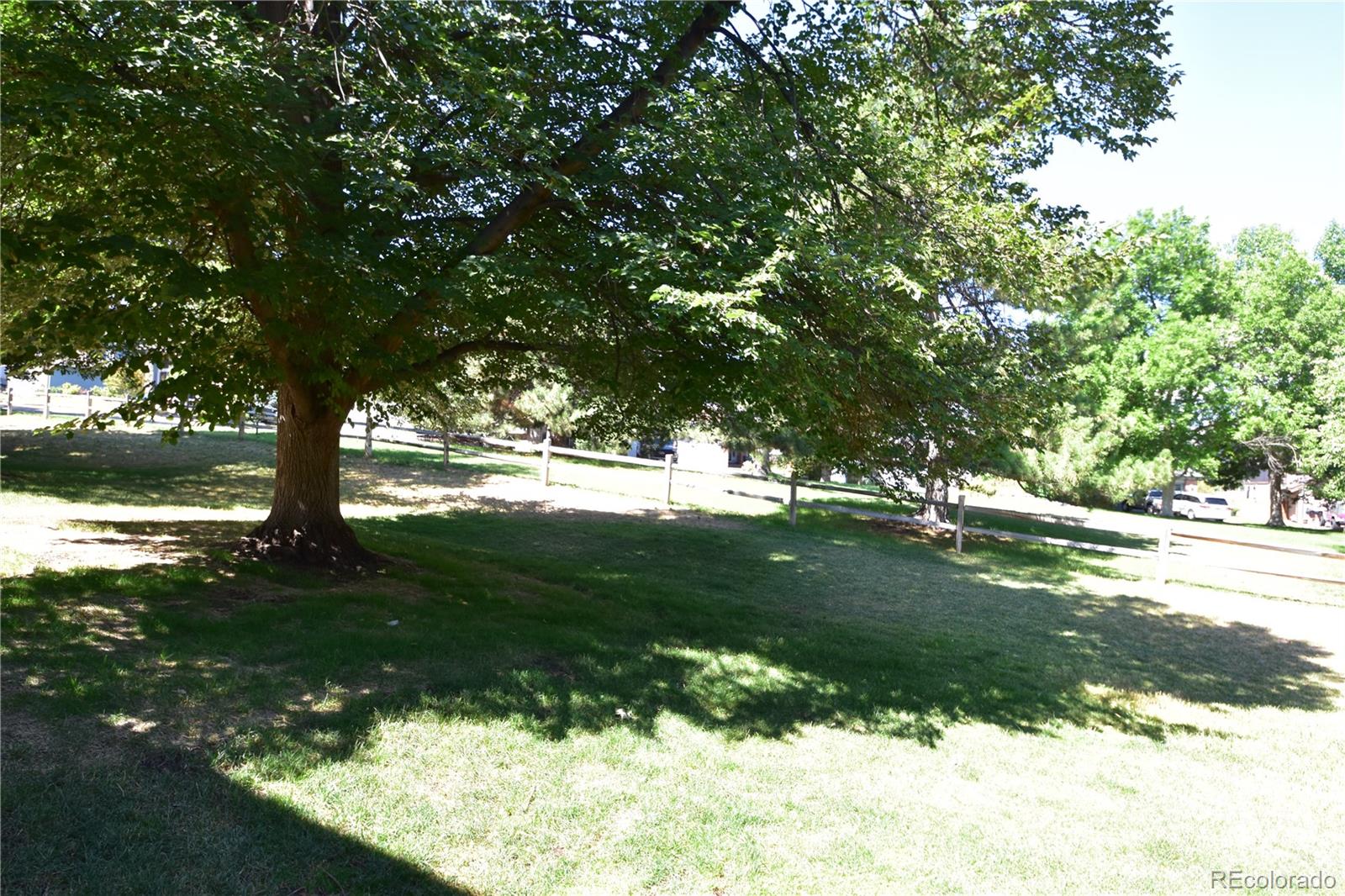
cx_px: 672
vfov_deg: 63.2
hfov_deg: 85.4
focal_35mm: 20
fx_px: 728
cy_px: 448
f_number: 9
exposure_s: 1/125
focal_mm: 13
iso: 400
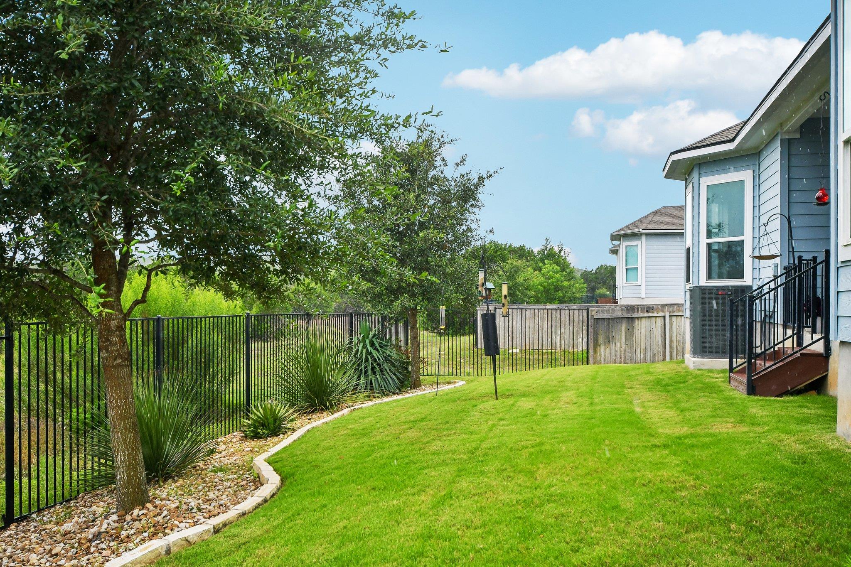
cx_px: 426
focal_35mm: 30
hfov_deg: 61.9
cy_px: 284
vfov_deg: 43.6
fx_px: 709
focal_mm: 20
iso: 400
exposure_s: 1/640
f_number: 8
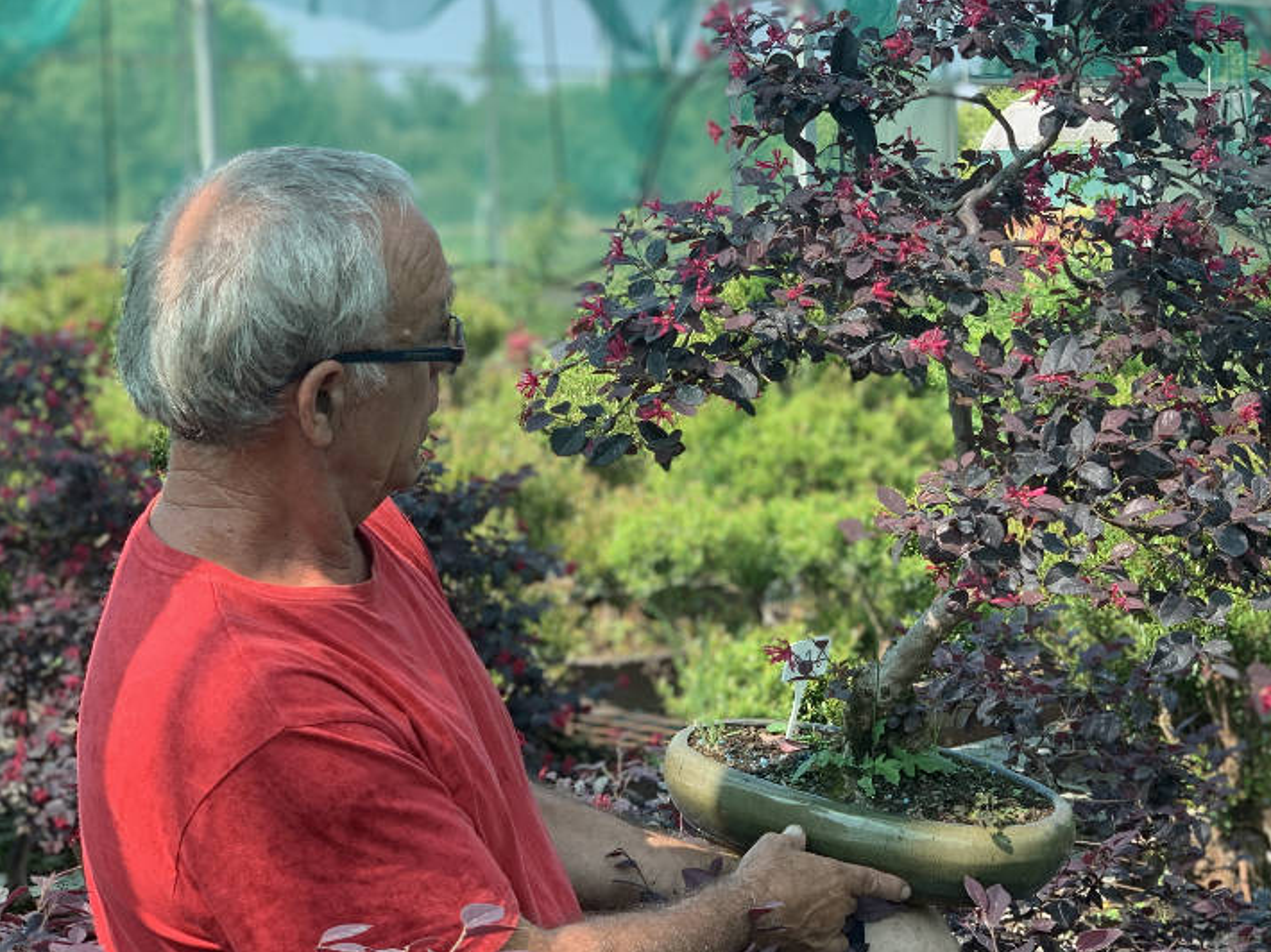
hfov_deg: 26.0
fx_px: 2753
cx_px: 729
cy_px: 412
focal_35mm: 75
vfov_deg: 19.6
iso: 16
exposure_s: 1/148
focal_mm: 6
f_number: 2.4
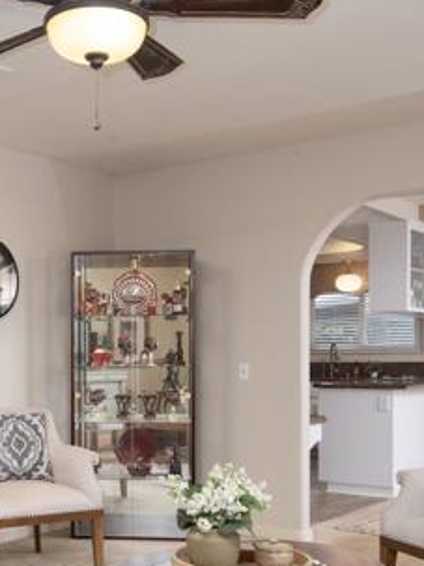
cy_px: 365
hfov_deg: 27.3
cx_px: 69
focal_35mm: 52
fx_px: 850
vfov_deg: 36.5
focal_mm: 16
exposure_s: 1/100
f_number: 7.1
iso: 320
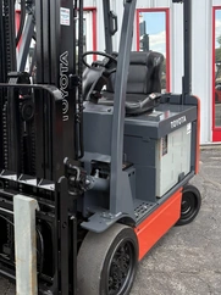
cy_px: 112
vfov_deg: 43.6
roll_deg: +2.5
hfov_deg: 32.9
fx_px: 367
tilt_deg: -5.5
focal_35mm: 43
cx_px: 56
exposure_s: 1/840
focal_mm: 5.96
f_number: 1.6
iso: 50
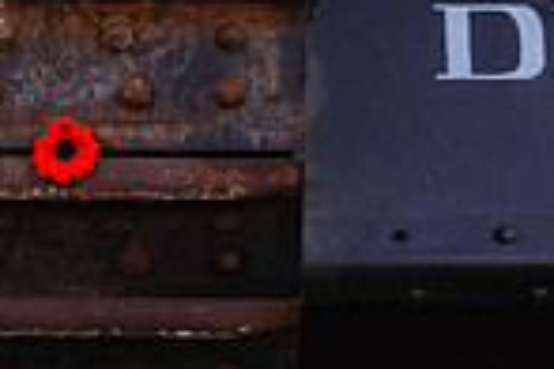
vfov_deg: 3.0
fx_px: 7155
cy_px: 83
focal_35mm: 465
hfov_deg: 4.4
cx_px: 1006
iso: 1600
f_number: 4
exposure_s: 1/125
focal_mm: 116
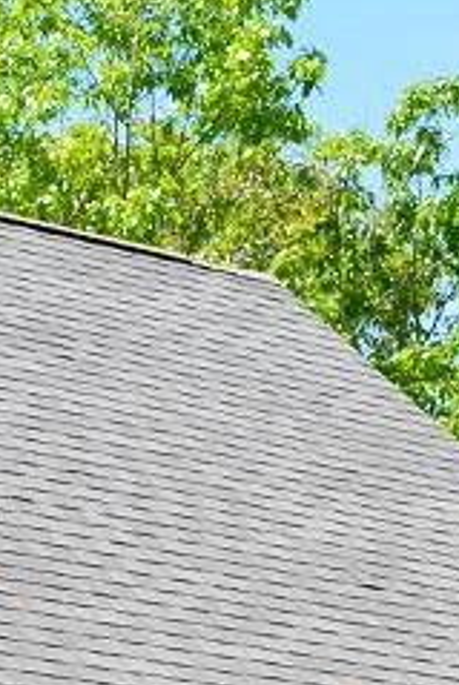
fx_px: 3661
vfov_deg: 10.5
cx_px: -602
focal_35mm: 192
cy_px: 861
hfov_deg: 6.8
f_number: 11
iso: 200
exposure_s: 1/100
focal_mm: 24
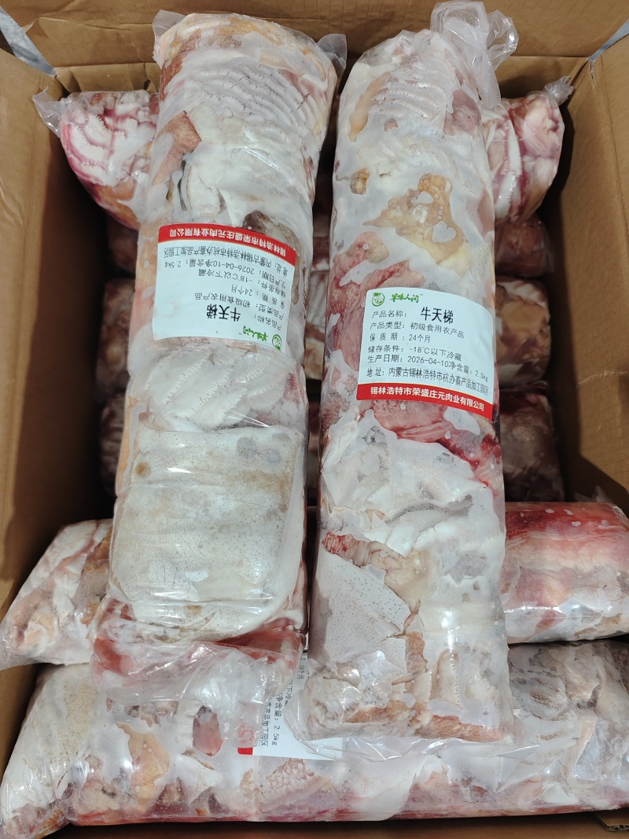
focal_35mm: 23
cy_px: 420
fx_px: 557
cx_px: 314
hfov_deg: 58.9
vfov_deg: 73.9
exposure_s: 1/50
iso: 635
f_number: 1.57
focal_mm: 6.51
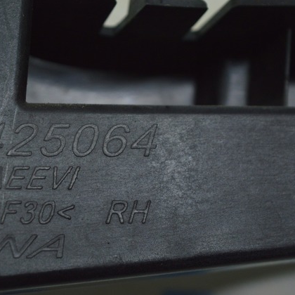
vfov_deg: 16.3
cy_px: 146
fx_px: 1028
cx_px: 72
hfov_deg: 16.2
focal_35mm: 107
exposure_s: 1/50
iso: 400
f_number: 5.6
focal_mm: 55
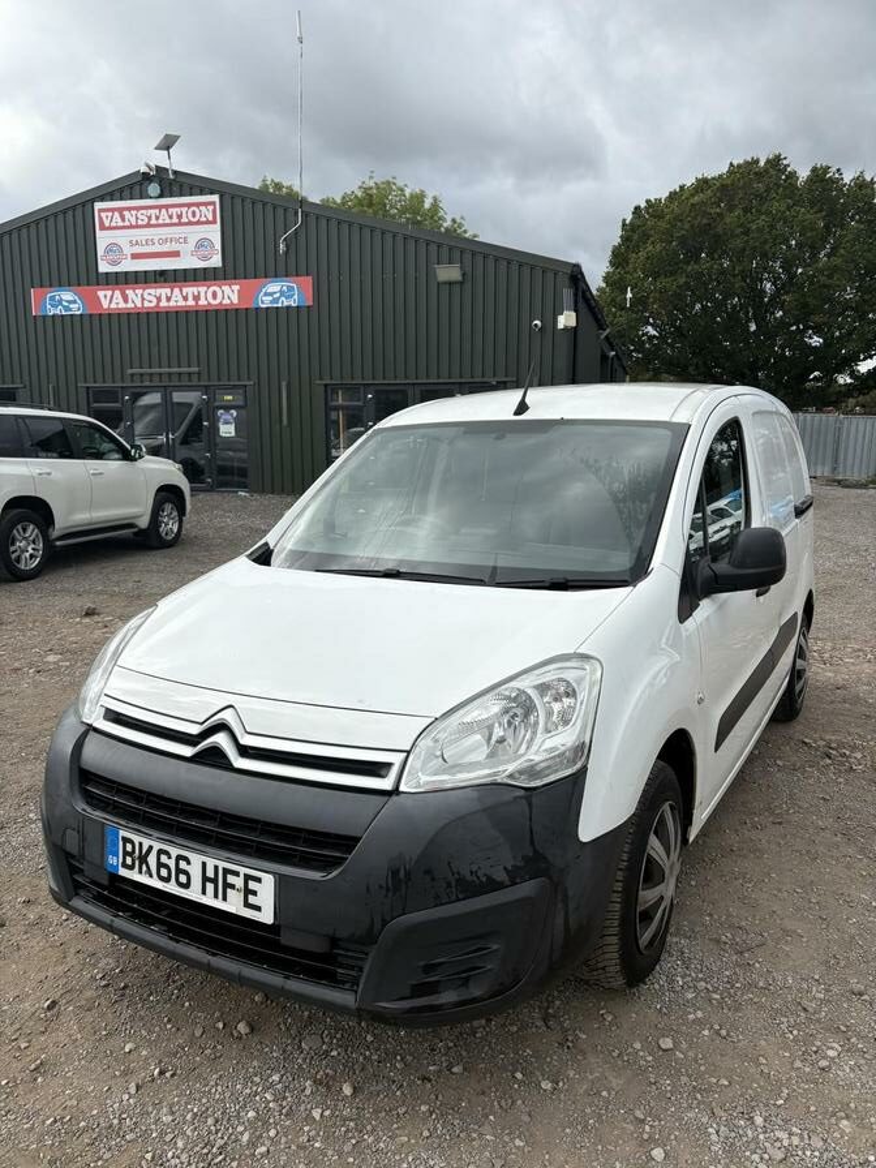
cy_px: 584
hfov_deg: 53.1
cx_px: 438
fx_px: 877
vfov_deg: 67.3
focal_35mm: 26
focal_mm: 5.96
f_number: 1.6
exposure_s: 1/2538
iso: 50
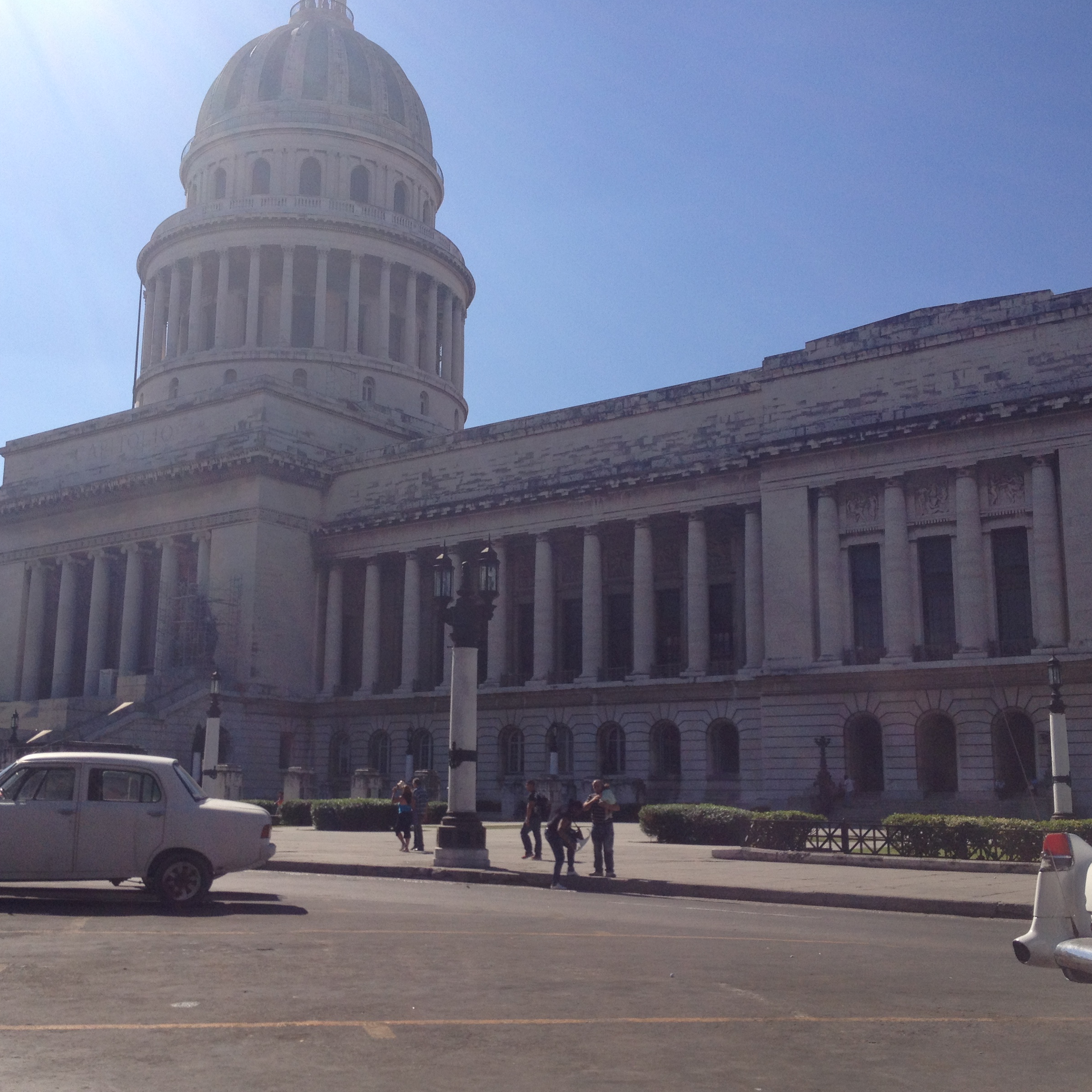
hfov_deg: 40.0
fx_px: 1499
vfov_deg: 40.0
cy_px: 538
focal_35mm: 42
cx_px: 499
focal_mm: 4.28
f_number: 2.4
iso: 50
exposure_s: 1/2907
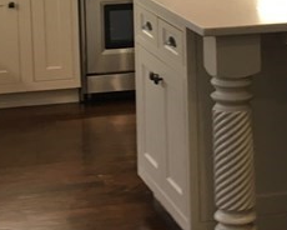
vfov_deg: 12.1
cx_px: 146
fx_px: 1070
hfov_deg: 15.3
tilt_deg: -6.2
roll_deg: +0.0
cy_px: -9
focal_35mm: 126
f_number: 2.2
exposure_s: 1/30
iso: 50
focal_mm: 4.15
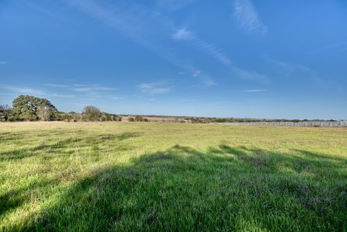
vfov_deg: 73.8
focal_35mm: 16
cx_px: 174
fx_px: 154
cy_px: 116
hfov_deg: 96.7
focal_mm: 16
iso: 100
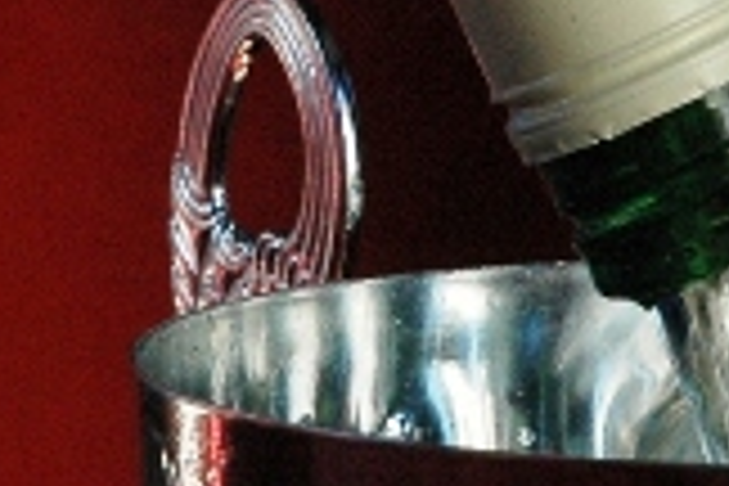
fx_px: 9274
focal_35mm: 458
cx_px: 504
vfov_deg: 3.0
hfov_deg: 4.5
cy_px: -58
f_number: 11
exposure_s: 1/125
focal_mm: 62
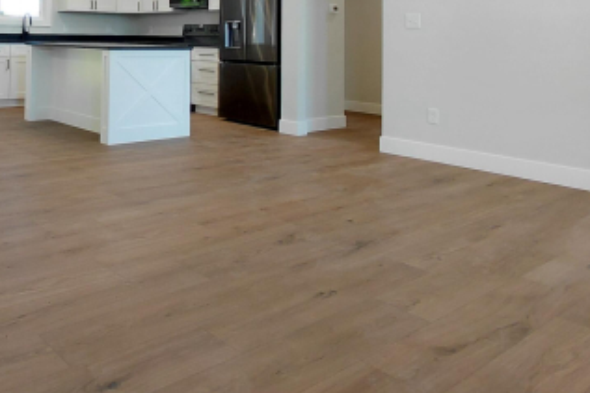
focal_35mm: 35
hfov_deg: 51.0
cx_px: 116
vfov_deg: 35.1
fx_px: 573
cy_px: 22
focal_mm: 1.64
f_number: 2.2
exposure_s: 1/60
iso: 80
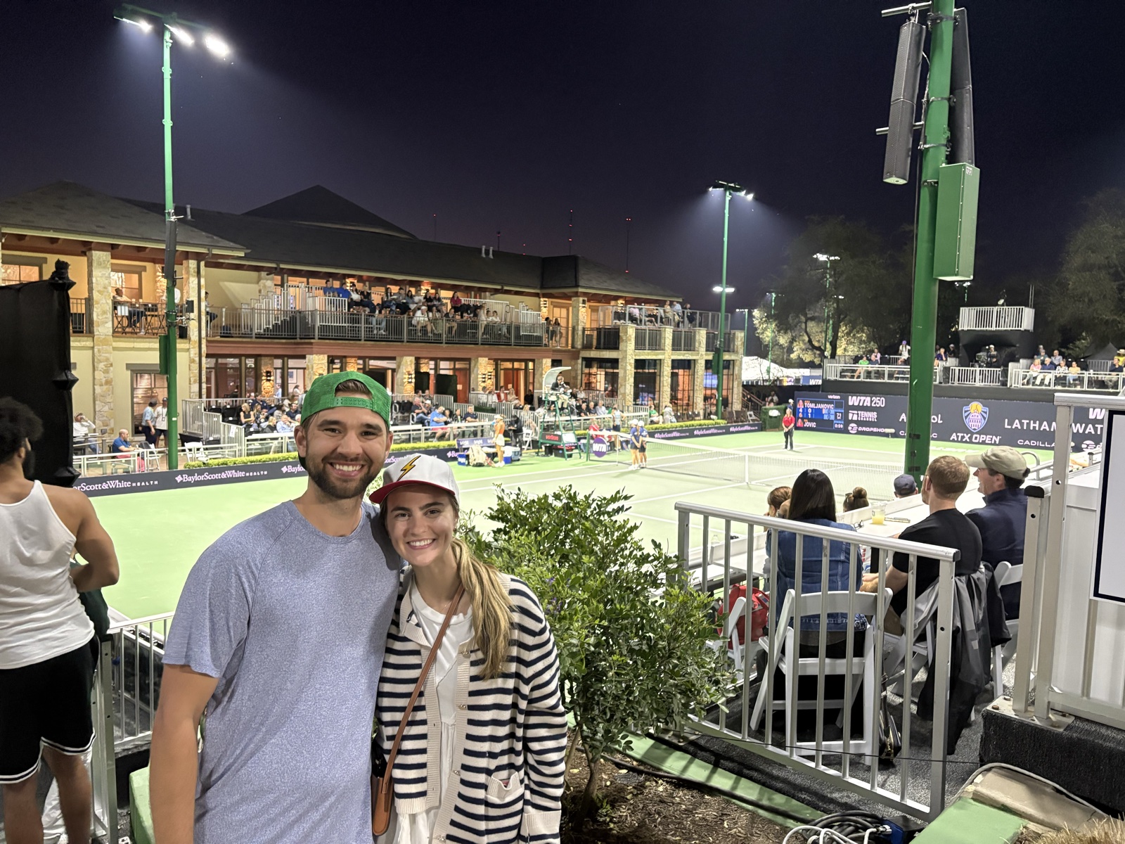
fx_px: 845
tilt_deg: -4.8
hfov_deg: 67.3
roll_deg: -0.5
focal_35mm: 26
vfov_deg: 53.1
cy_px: 422
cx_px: 562
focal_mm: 5.96
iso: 500
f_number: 1.6
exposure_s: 1/44
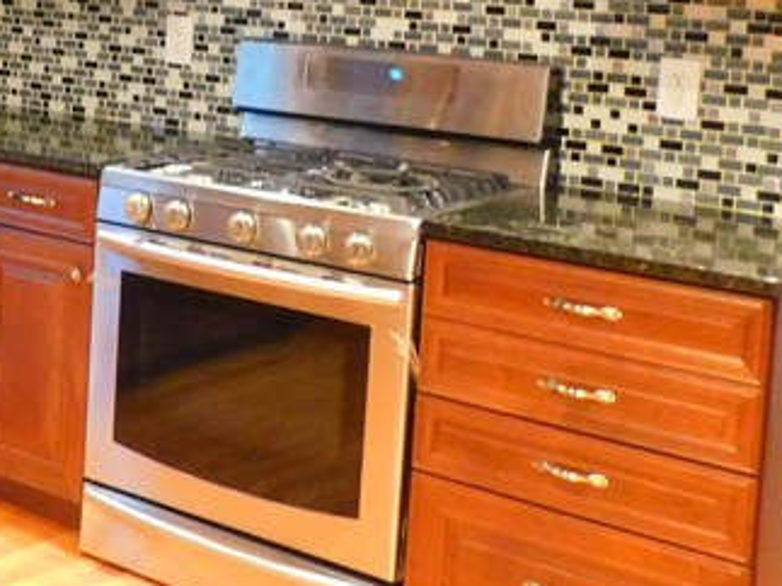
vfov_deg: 19.7
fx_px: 1649
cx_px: -266
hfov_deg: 23.3
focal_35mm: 73
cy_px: 34
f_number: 3
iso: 500
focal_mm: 4
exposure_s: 1/8
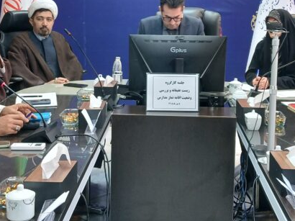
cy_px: 73
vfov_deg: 22.5
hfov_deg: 29.8
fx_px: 554
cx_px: 166
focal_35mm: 65
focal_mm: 3.98
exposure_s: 1/50
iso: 125
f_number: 1.8
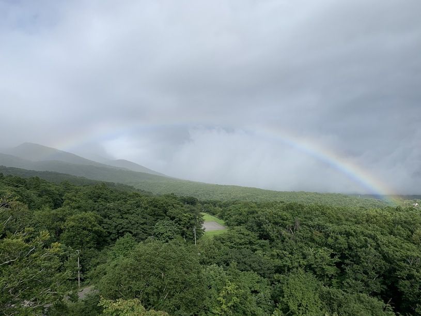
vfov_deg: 53.1
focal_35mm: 26
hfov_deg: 67.3
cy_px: 158
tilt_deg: +5.9
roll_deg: +4.7
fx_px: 316
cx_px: 210
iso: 25
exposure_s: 1/2364
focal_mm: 4.25
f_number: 1.8
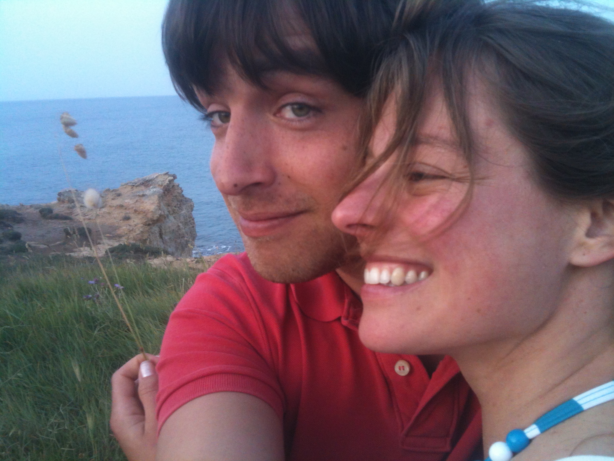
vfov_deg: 40.7
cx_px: 307
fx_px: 621
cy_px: 230
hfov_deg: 52.6
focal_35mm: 35
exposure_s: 1/120
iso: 100
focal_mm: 3.85
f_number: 2.8
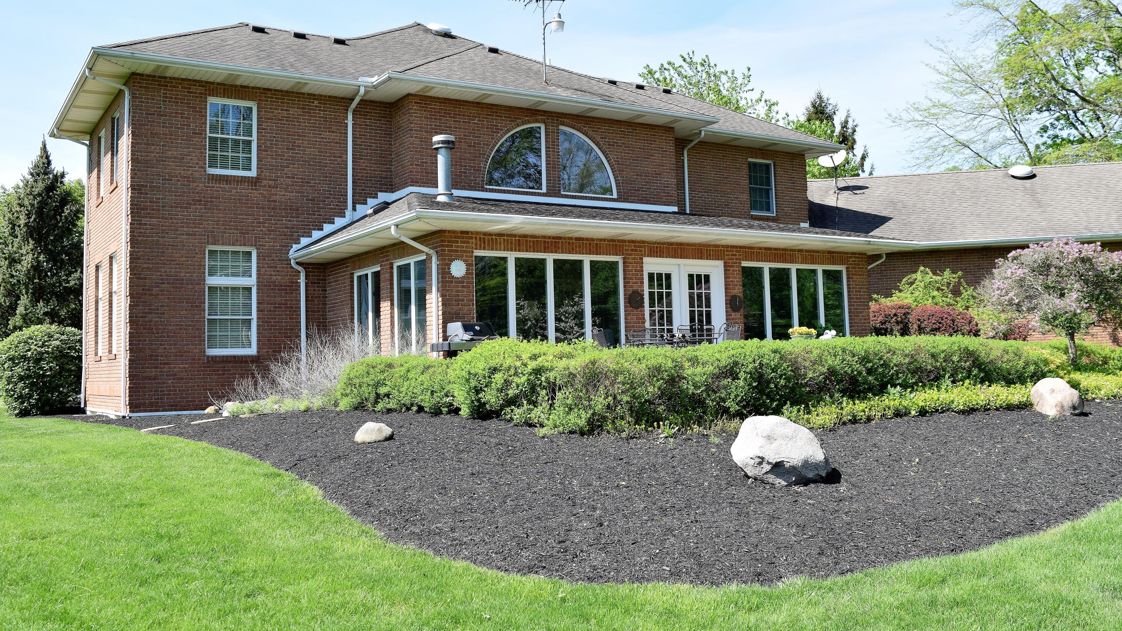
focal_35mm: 35
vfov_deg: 33.7
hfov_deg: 56.6
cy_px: 274
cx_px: 566
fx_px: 1041
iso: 100
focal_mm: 22
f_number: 7.1
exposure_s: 1/200
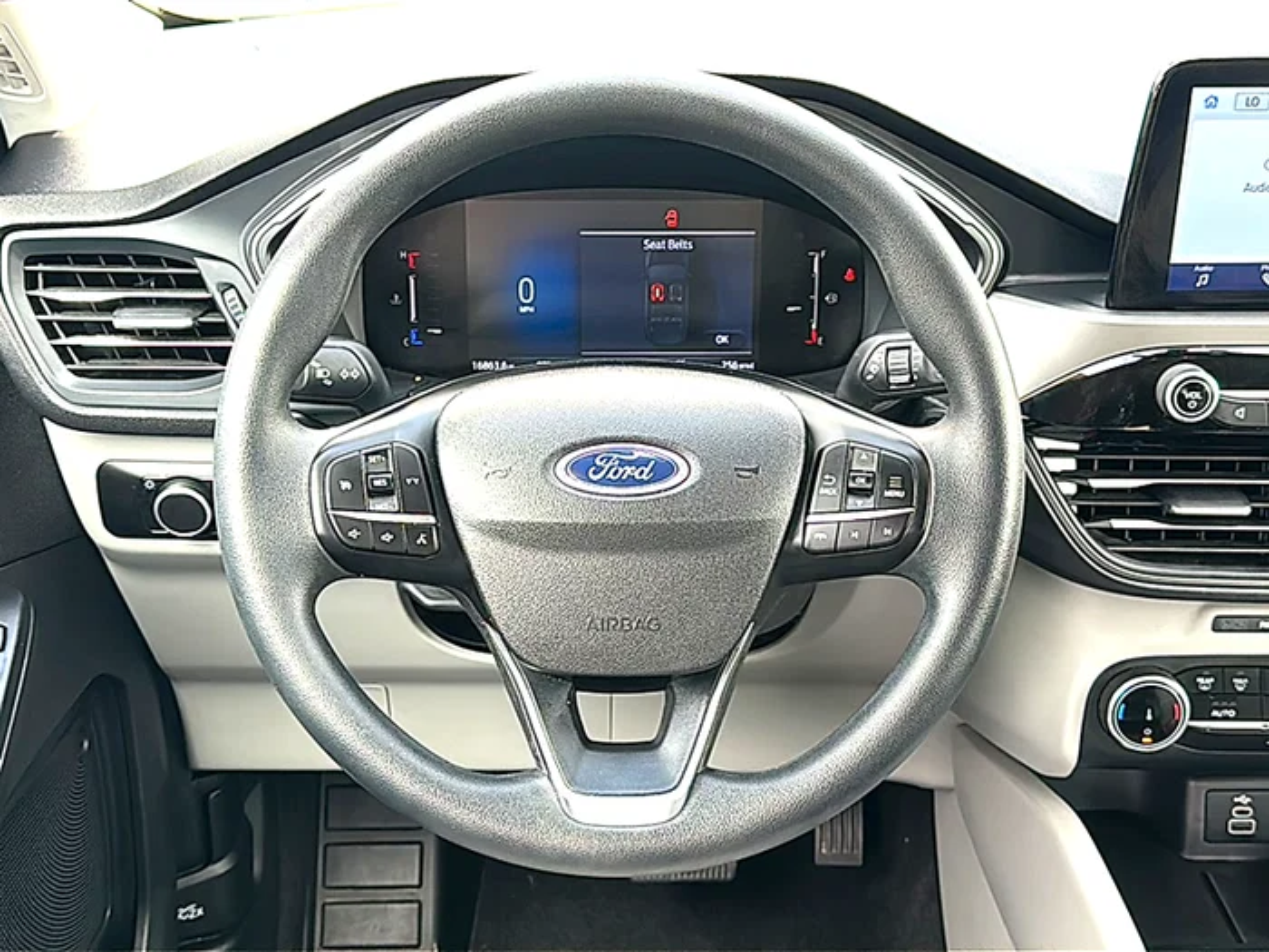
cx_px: 634
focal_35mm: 41
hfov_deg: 45.8
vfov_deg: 35.1
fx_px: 1503
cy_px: 476
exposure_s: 1/125
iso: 100
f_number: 1.78
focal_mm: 6.86
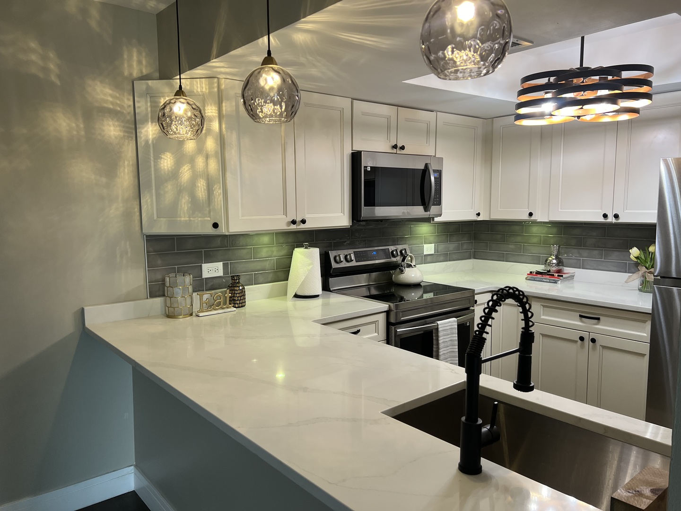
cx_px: 340
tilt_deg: -6.2
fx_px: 511
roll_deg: +1.0
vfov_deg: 53.1
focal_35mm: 26
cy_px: 256
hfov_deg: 67.3
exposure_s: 1/120
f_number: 1.5
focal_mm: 5.7
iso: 125
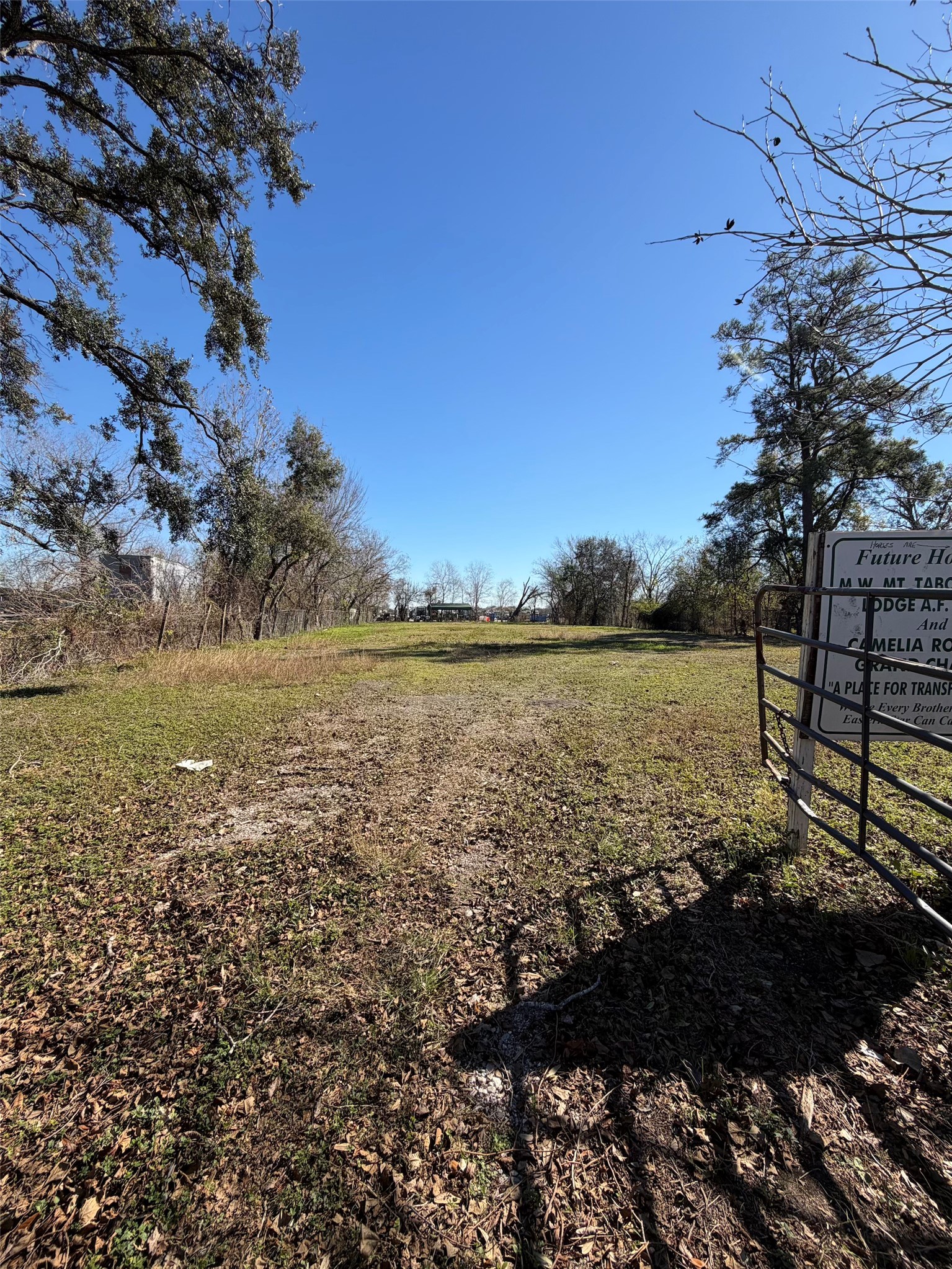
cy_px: 634
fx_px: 513
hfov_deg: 85.7
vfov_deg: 102.1
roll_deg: -1.3
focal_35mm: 14
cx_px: 476
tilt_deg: -0.5
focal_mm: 2.22
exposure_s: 1/770
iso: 25
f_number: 2.2
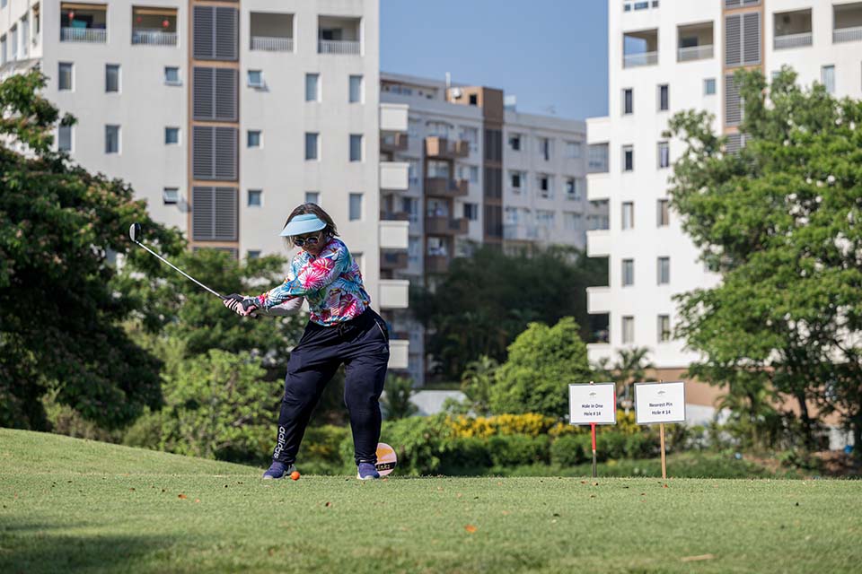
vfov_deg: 13.2
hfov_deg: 19.6
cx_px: 431
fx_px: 2490
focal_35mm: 104
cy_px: 287
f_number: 4
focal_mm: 104
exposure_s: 1/4000
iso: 1000
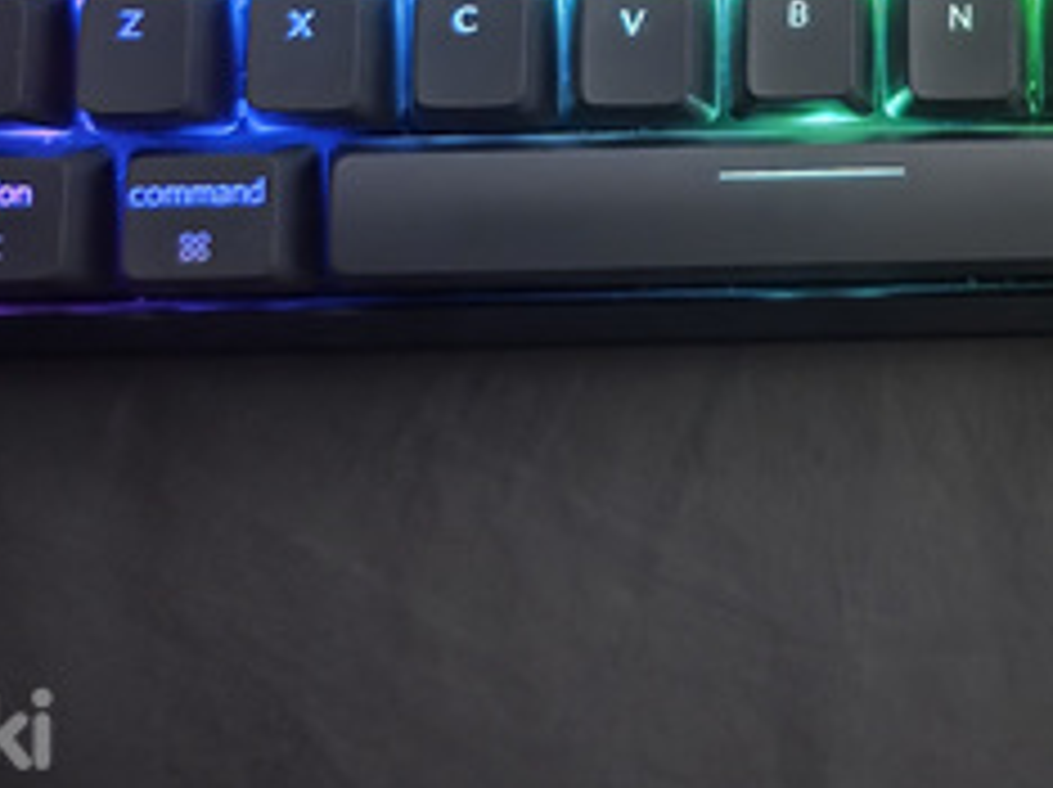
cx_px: 954
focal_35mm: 59
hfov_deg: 31.2
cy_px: -126
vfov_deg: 23.0
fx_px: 1793
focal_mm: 6.3
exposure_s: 1/30
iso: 2500
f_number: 1.7
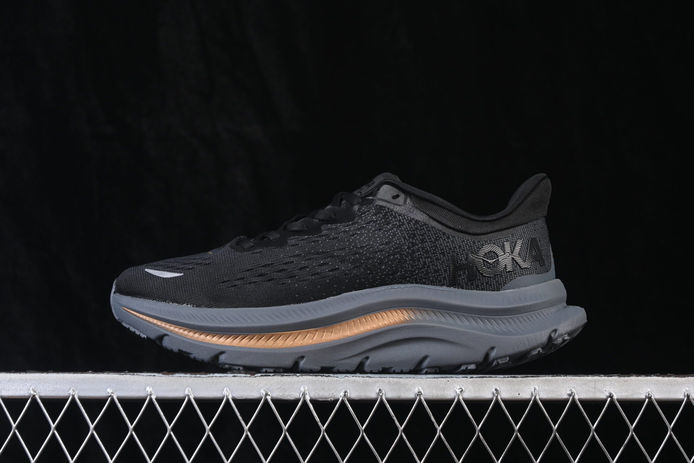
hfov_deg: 27.0
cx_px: 347
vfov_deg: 18.2
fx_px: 1446
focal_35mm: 75
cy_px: 232
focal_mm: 50
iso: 160
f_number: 6.3
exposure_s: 1/60
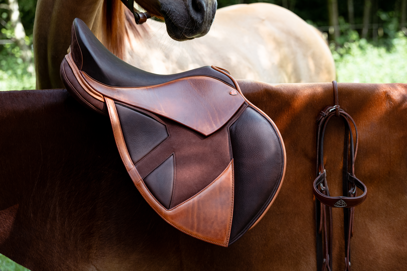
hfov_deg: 28.8
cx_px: 204
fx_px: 791
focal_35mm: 70
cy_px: 136
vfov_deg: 19.5
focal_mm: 70
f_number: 4.5
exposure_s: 1/640
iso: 800
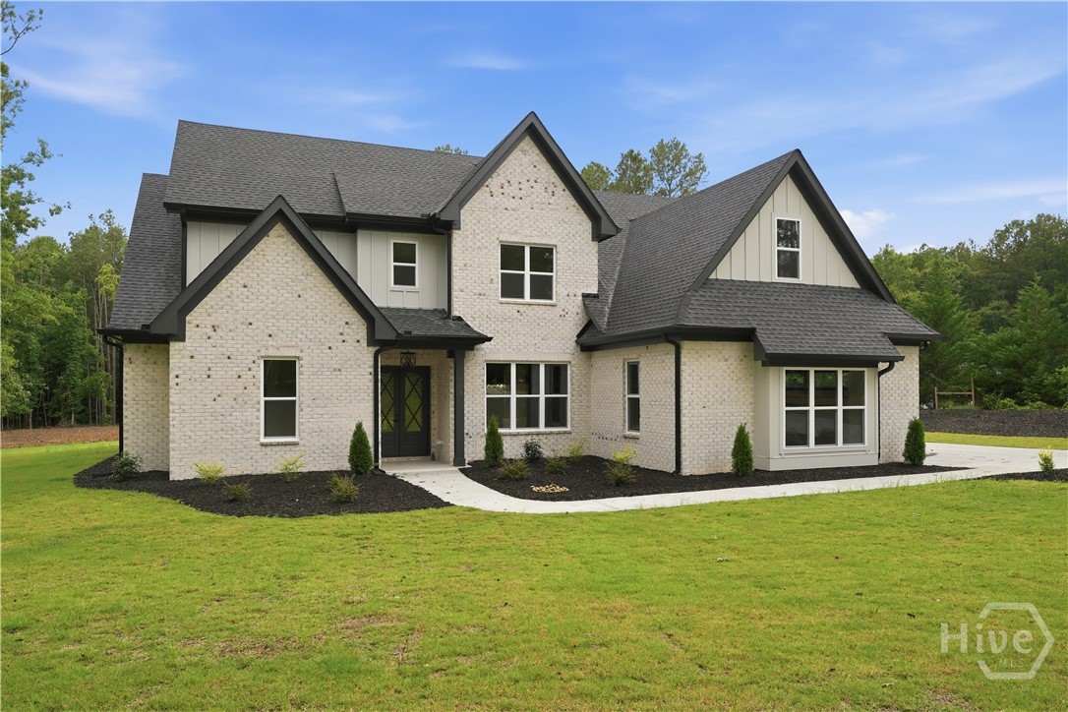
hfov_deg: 73.7
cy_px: 356
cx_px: 534
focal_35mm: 24
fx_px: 712
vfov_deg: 53.1
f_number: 8
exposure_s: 1/160
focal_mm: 24
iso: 100
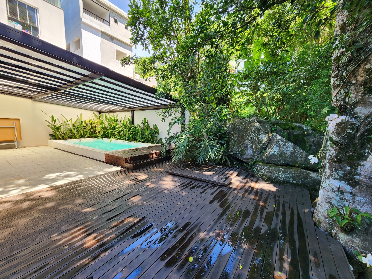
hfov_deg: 106.2
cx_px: 186
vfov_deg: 89.9
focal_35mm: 13
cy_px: 140
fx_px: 140
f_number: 2.2
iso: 50
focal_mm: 2.2
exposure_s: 1/120
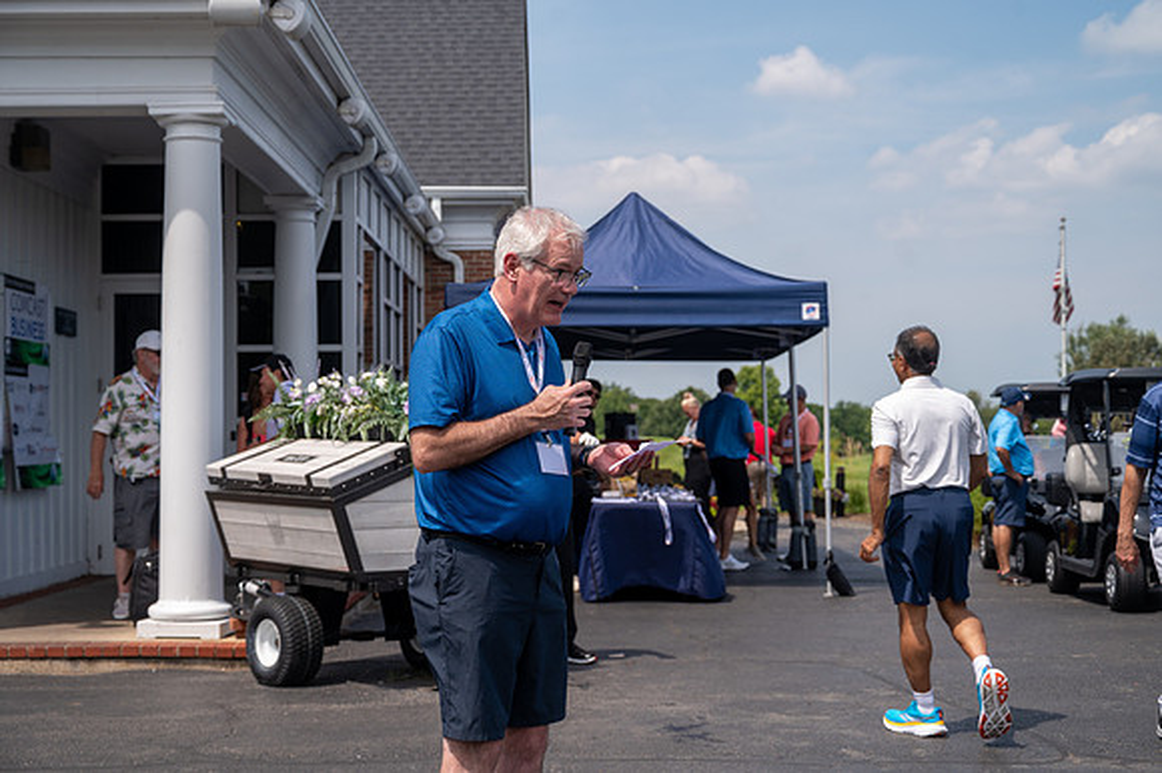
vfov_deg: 24.2
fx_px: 1806
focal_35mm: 56
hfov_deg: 35.7
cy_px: 386
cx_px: 581
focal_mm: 56
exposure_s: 1/1250
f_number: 5
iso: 250
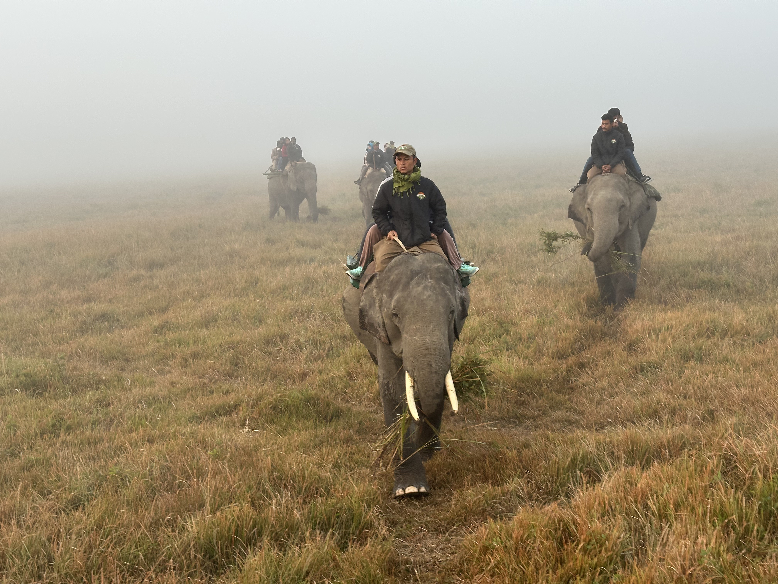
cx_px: 389
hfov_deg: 39.7
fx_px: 1079
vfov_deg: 30.3
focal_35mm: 48
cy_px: 292
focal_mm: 6.86
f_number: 1.78
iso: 64
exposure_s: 1/218
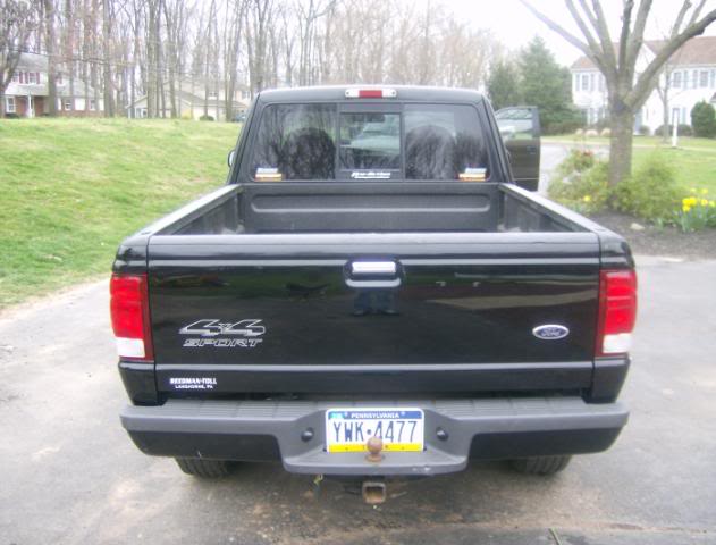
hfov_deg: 51.1
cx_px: 358
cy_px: 272
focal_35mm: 36
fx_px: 748
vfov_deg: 40.0
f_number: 2.8
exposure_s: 1/24.5
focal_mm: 6
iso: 200
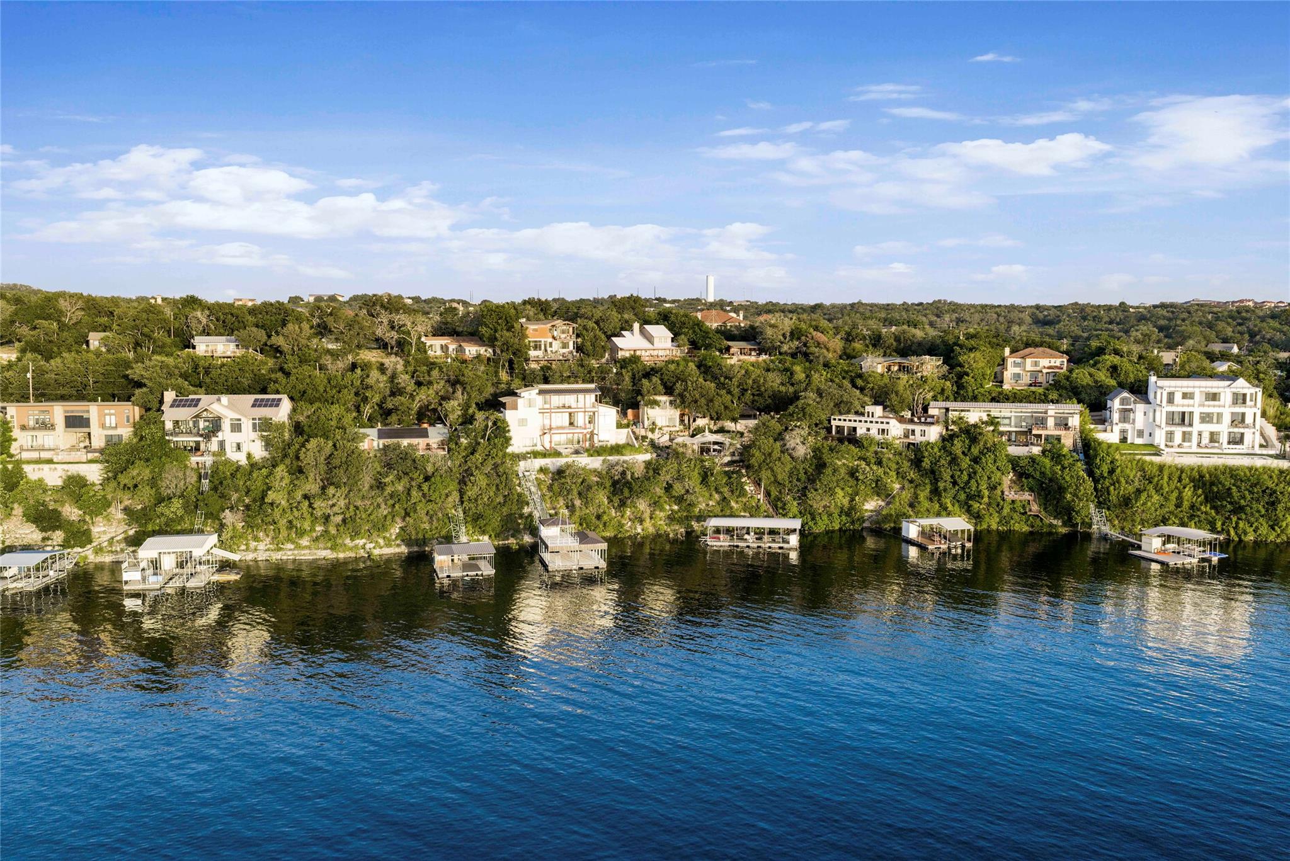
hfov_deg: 79.9
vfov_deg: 58.4
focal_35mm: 22
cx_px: 645
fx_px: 771
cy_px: 430
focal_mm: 21.5
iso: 250
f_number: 7.1
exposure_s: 1/3
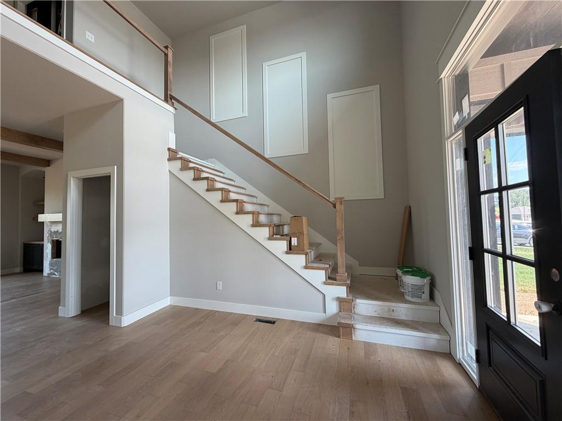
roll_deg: +2.1
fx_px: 227
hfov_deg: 102.1
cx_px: 281
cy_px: 210
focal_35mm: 14
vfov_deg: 85.7
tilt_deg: +2.1
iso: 100
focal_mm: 2.22
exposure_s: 1/121
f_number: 2.2
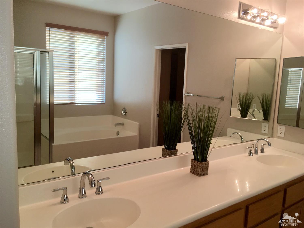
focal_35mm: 29
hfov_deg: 61.7
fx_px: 255
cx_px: 152
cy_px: 114
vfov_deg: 48.2
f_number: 2.2
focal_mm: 4.15
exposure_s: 1/40
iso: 25
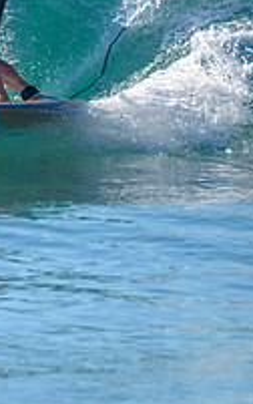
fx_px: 19848
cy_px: 57
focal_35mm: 1803
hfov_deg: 0.7
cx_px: -114
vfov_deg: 1.2
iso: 220
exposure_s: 1/2000
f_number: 5.6
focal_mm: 500
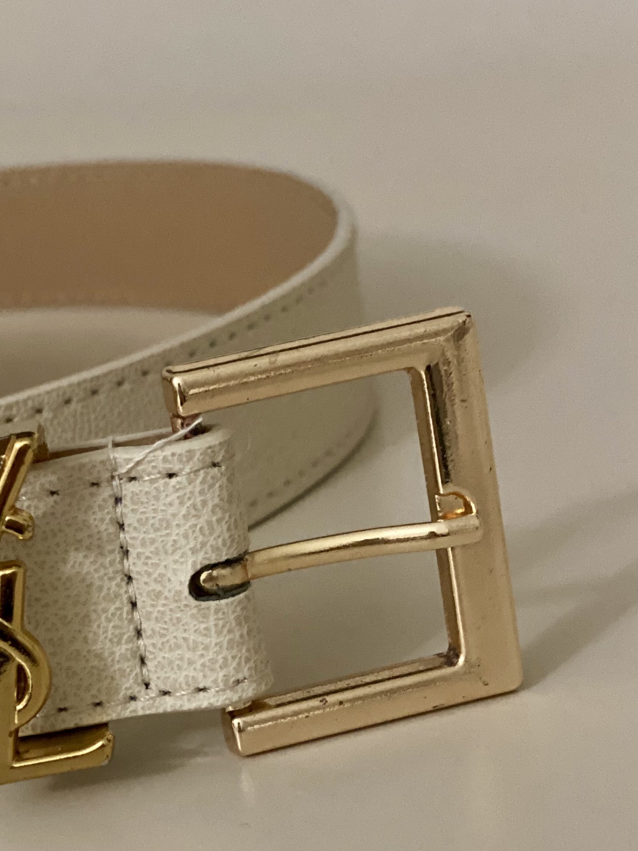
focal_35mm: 91
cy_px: 666
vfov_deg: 21.3
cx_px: 109
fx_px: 2236
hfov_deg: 16.1
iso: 320
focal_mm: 6
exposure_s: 1/25
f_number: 2
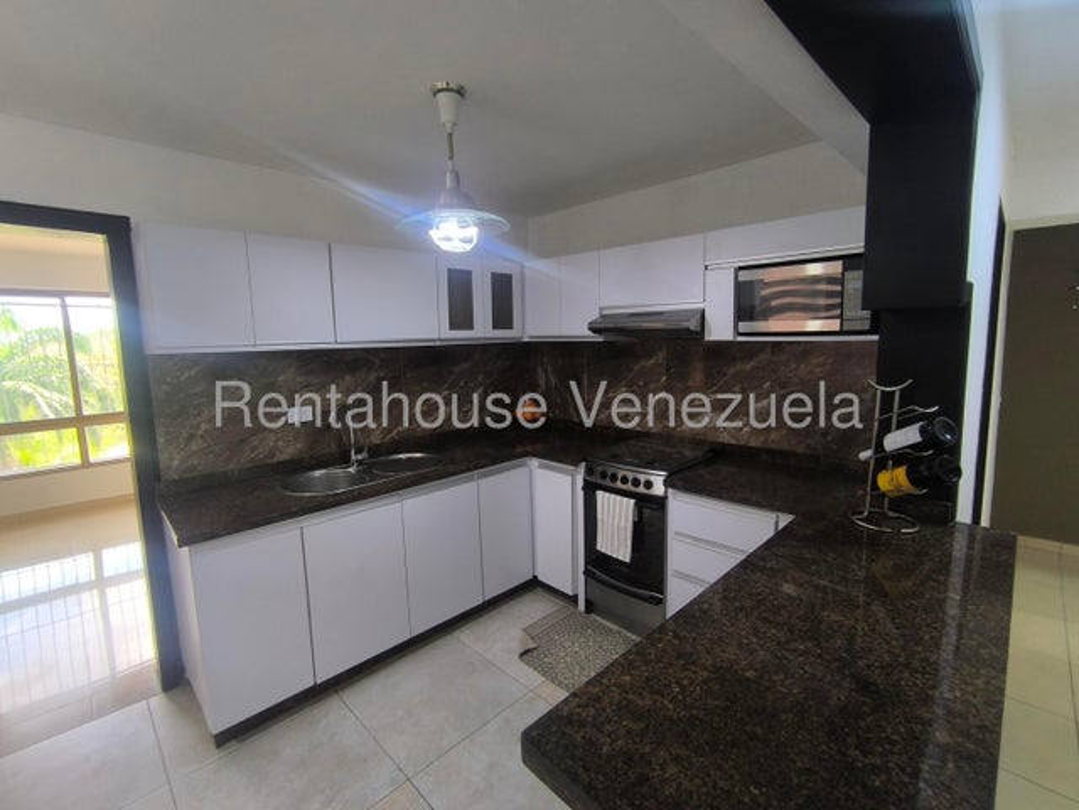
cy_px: 405
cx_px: 540
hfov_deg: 94.5
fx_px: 499
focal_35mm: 16
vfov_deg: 78.1
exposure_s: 1/50
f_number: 2.2
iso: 80
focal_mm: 1.65
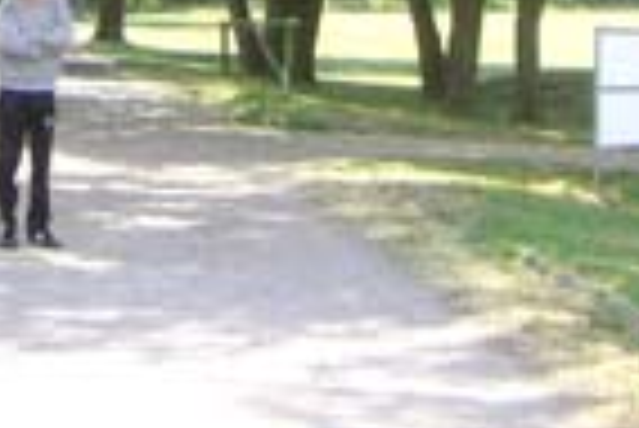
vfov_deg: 11.9
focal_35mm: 111
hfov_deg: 18.3
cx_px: 162
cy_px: -203
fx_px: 1972
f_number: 4.3
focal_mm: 6.2
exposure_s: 1/125
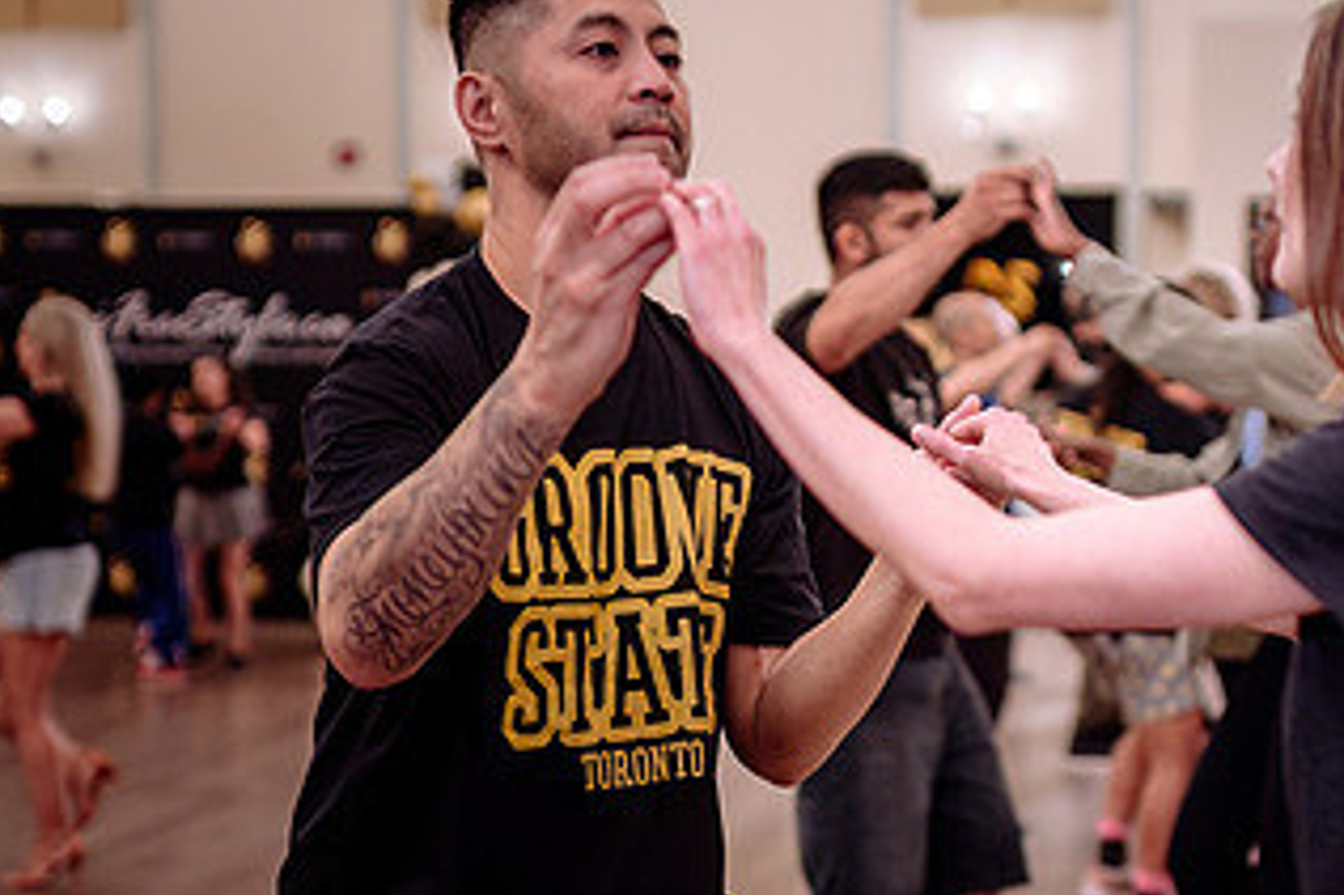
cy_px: 576
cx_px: 826
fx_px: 2761
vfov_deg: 18.4
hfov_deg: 27.3
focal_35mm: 74
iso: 800
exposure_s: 1/250
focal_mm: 35
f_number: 1.8
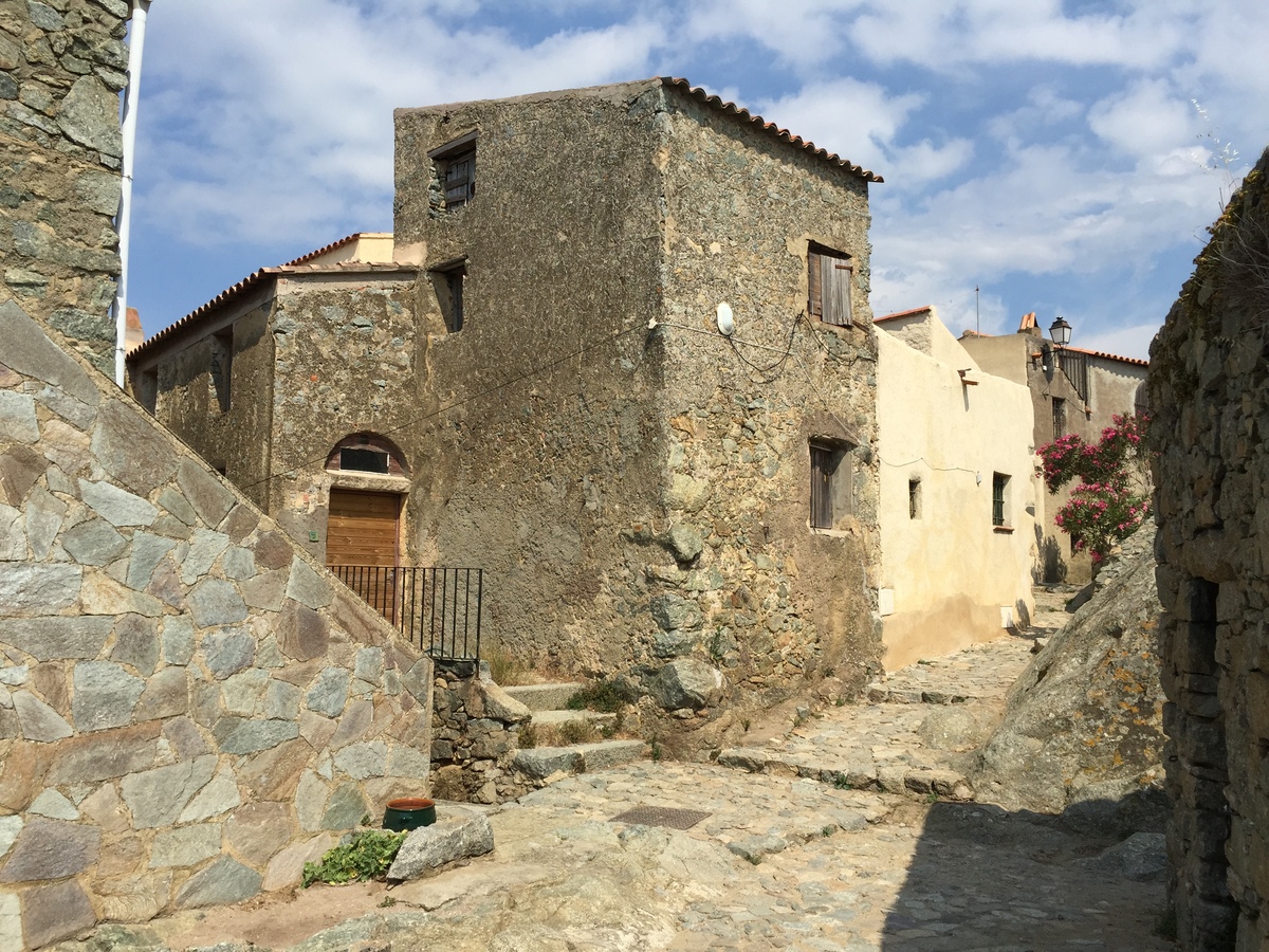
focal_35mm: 29
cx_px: 634
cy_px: 476
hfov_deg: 61.7
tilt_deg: +5.9
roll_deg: -1.5
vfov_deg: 48.2
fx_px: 1063
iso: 32
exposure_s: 1/3049
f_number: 2.2
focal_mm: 4.15
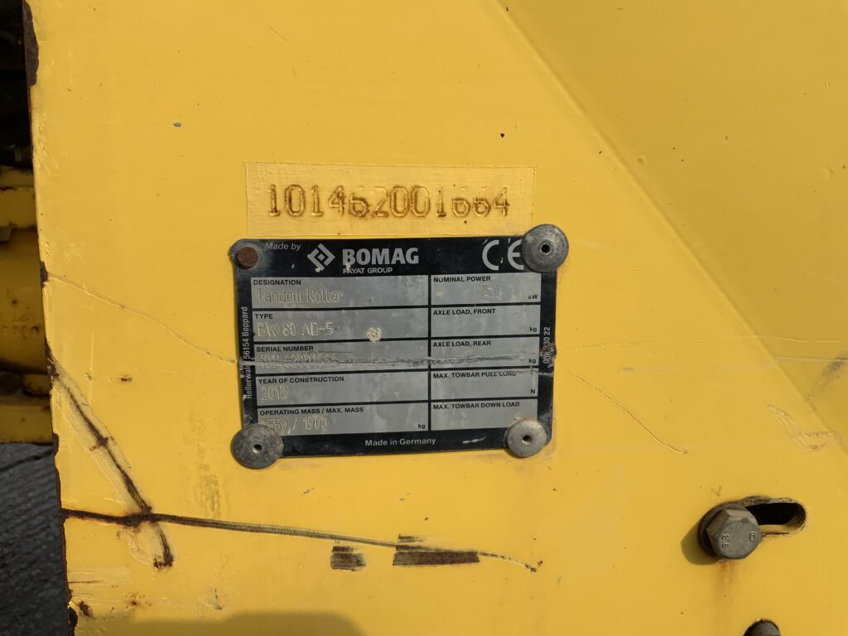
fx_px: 710
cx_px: 424
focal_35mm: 29
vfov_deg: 48.2
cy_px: 318
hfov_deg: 61.7
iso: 16
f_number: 1.8
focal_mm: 3
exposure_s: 1/2320
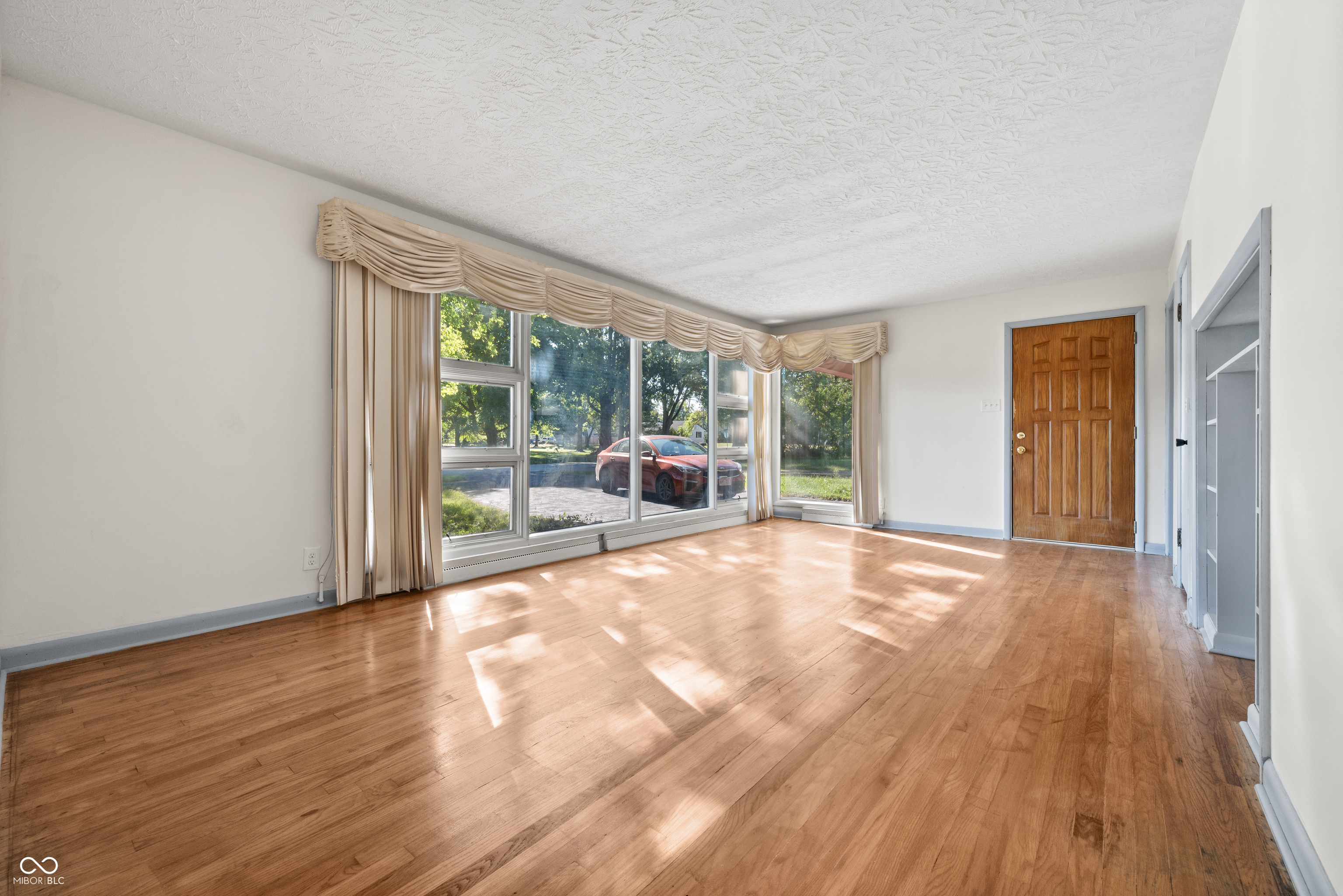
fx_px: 560
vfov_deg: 77.3
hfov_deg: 100.4
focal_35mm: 15
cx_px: 672
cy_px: 448
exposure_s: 1/15
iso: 1250
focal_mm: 15
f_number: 9
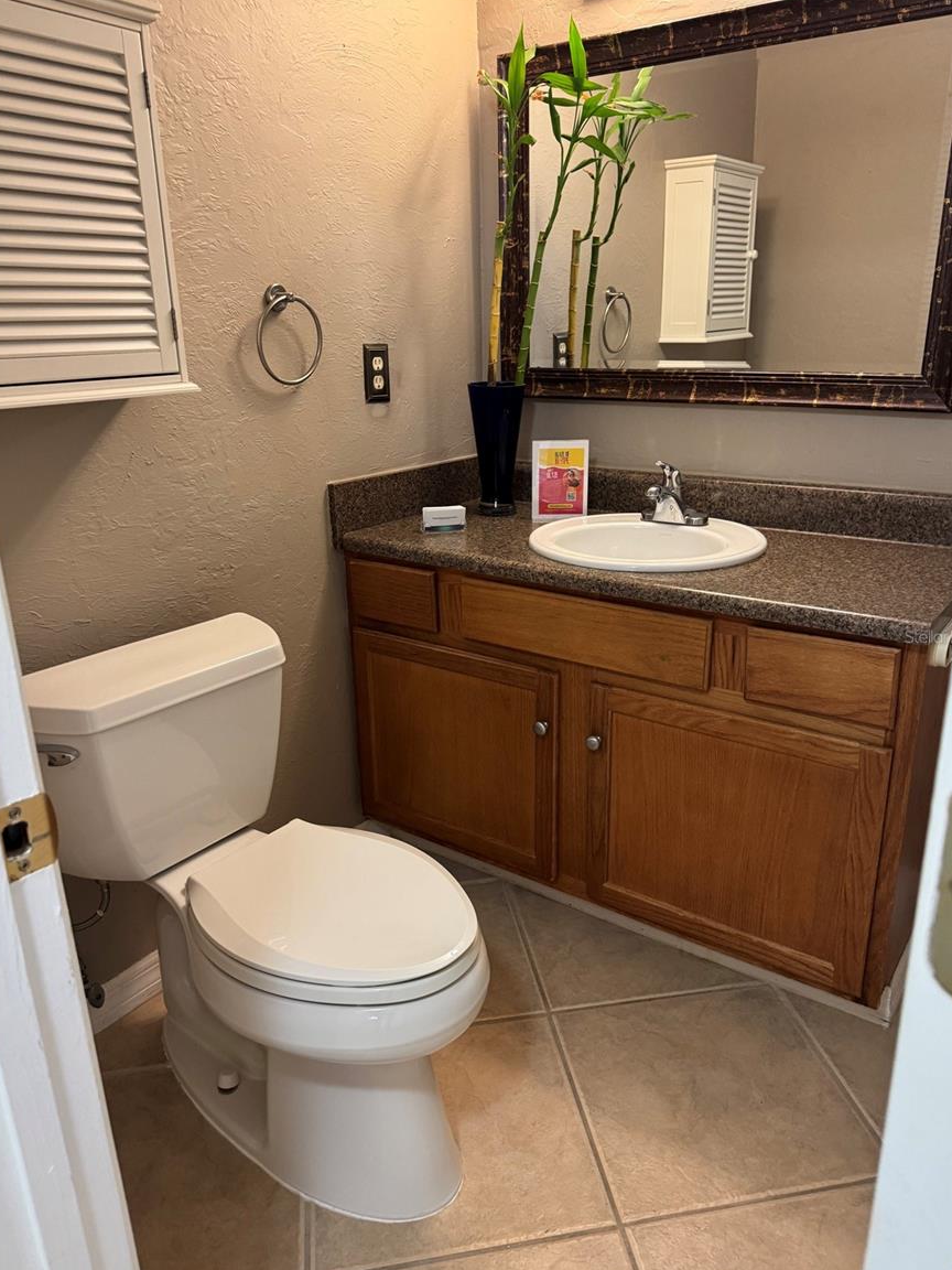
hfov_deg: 54.9
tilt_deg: -18.8
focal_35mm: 25
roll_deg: +3.3
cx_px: 487
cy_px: 636
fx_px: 917
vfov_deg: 69.4
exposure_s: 1/60
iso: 320
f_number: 1.78
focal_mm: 6.76
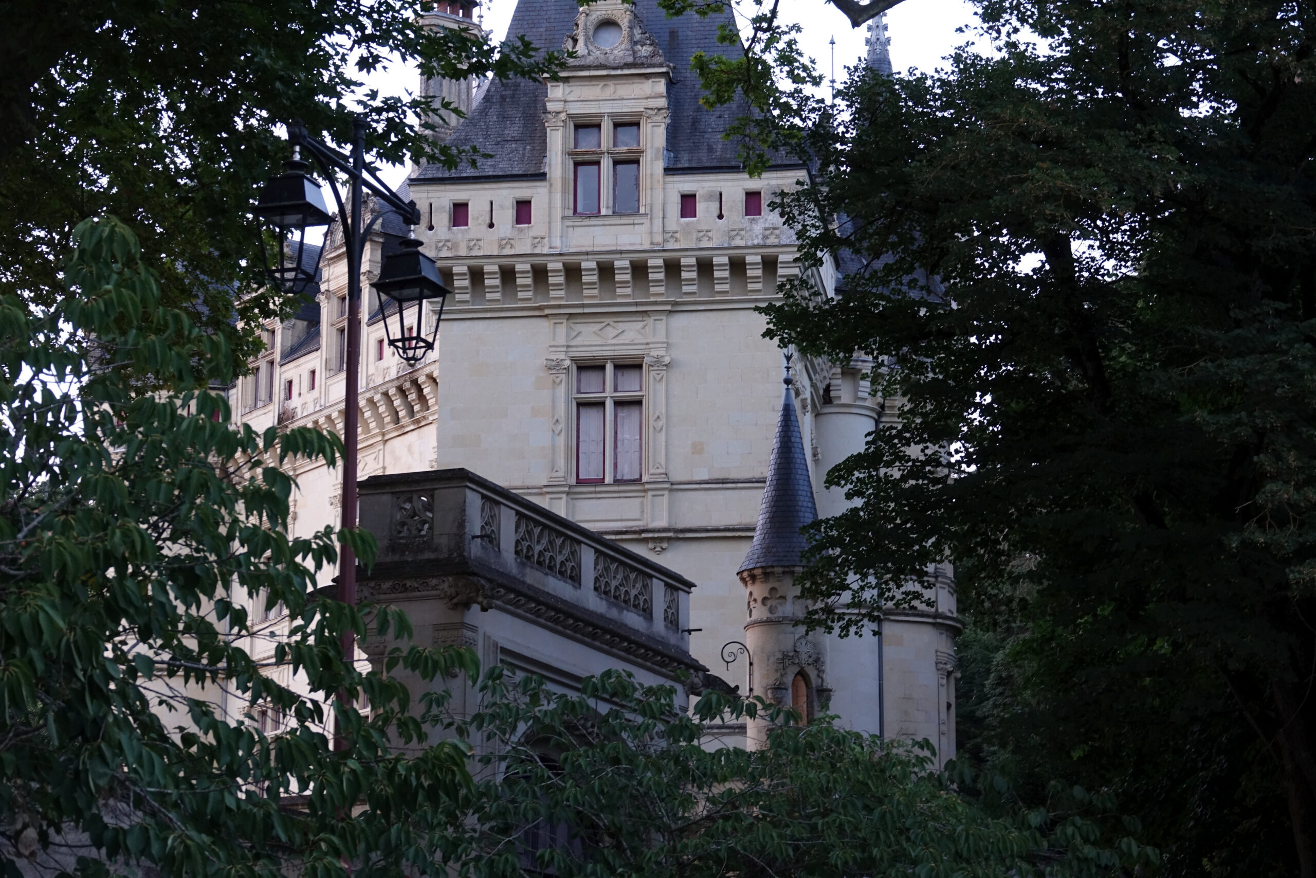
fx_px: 2815
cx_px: 658
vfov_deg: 17.7
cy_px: 439
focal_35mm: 77
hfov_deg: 26.3
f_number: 3.5
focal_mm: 28.07
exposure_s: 1/20
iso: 400
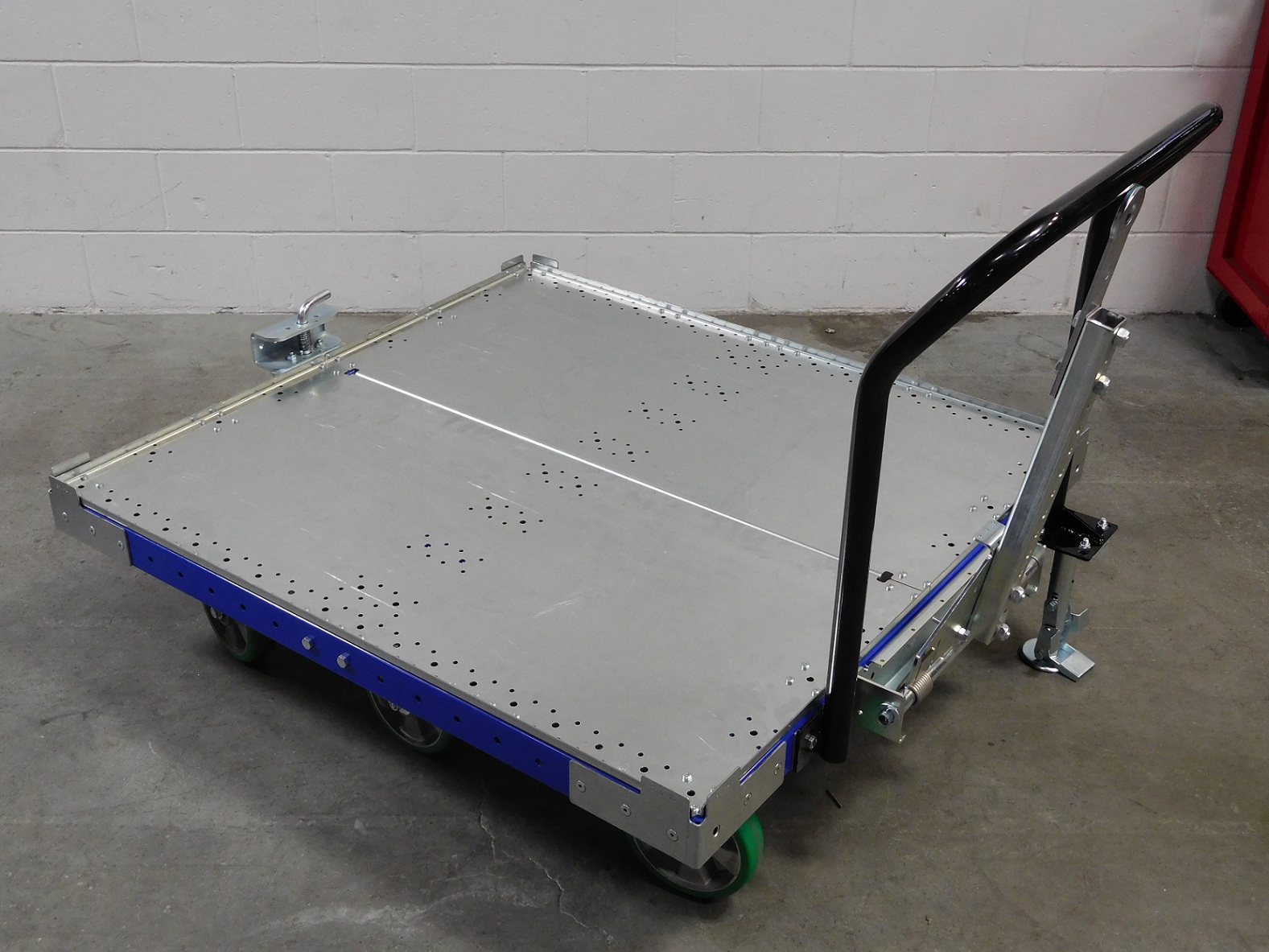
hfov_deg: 46.8
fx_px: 1466
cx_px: 634
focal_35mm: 40
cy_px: 476
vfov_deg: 36.0
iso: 320
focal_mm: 7.1
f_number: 3.9
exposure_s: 1/30
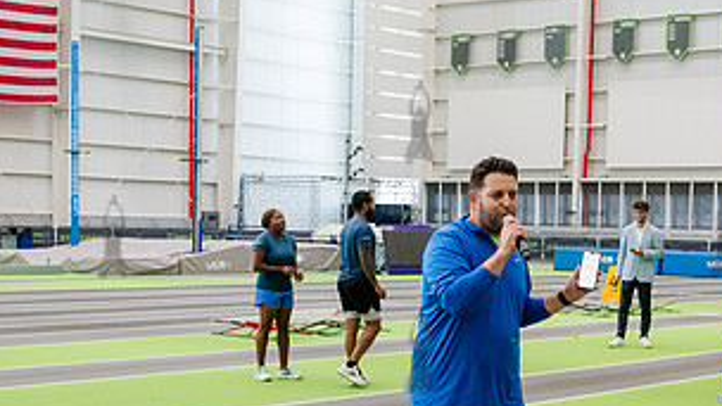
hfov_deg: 30.1
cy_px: 350
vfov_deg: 17.0
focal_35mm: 70
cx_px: 418
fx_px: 1340
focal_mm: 35
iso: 6400
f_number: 4
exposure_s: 1/1000
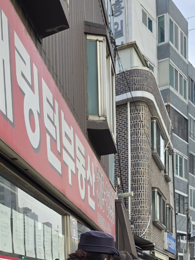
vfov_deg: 30.7
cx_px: 133
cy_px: 302
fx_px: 405
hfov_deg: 26.9
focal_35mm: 54
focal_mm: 6.3
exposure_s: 1/186
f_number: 1.7
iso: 12
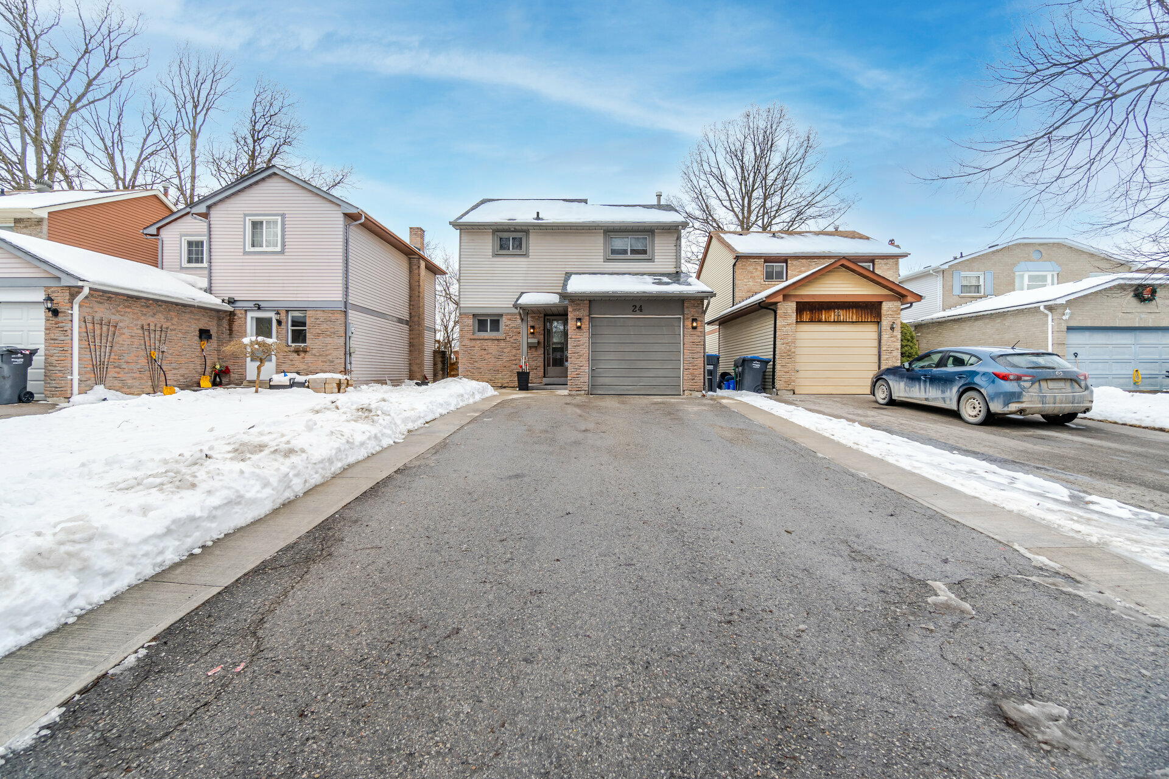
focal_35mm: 15
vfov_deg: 77.3
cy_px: 390
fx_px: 487
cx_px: 584
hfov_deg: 100.4
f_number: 6.3
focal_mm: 10
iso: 80
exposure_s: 1/160
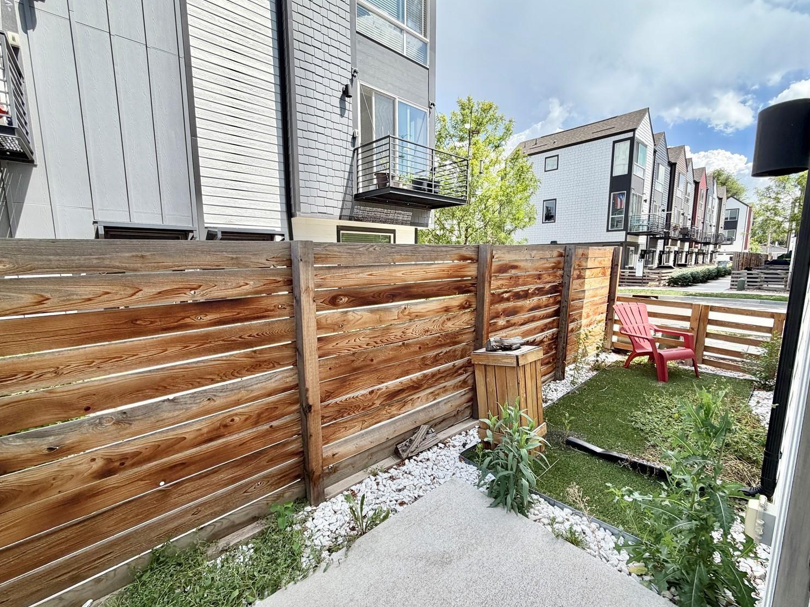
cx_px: 409
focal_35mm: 15
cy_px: 304
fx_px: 351
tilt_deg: -5.8
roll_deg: -0.4
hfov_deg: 98.2
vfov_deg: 81.8
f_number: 2.2
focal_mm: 2.22
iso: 40
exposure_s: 1/625
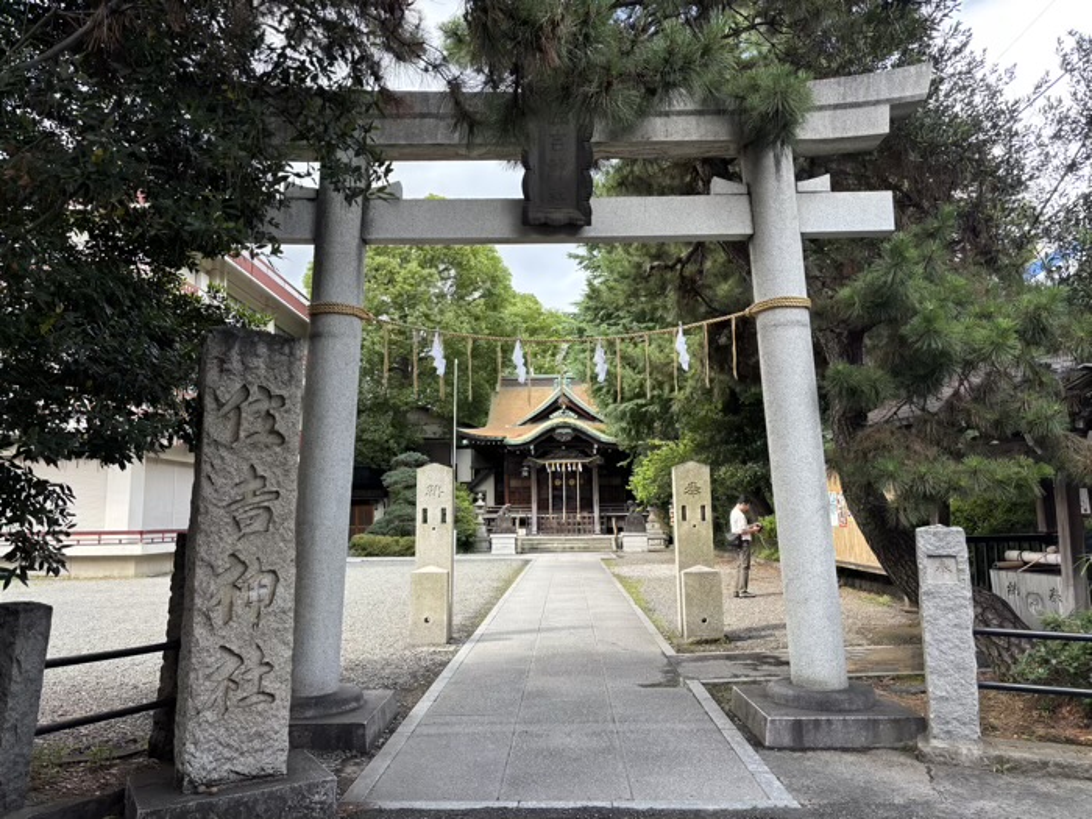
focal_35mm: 26
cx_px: 546
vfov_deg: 53.1
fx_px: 820
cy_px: 410
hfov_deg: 67.3
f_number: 1.6
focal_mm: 5.96
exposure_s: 1/377
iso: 50
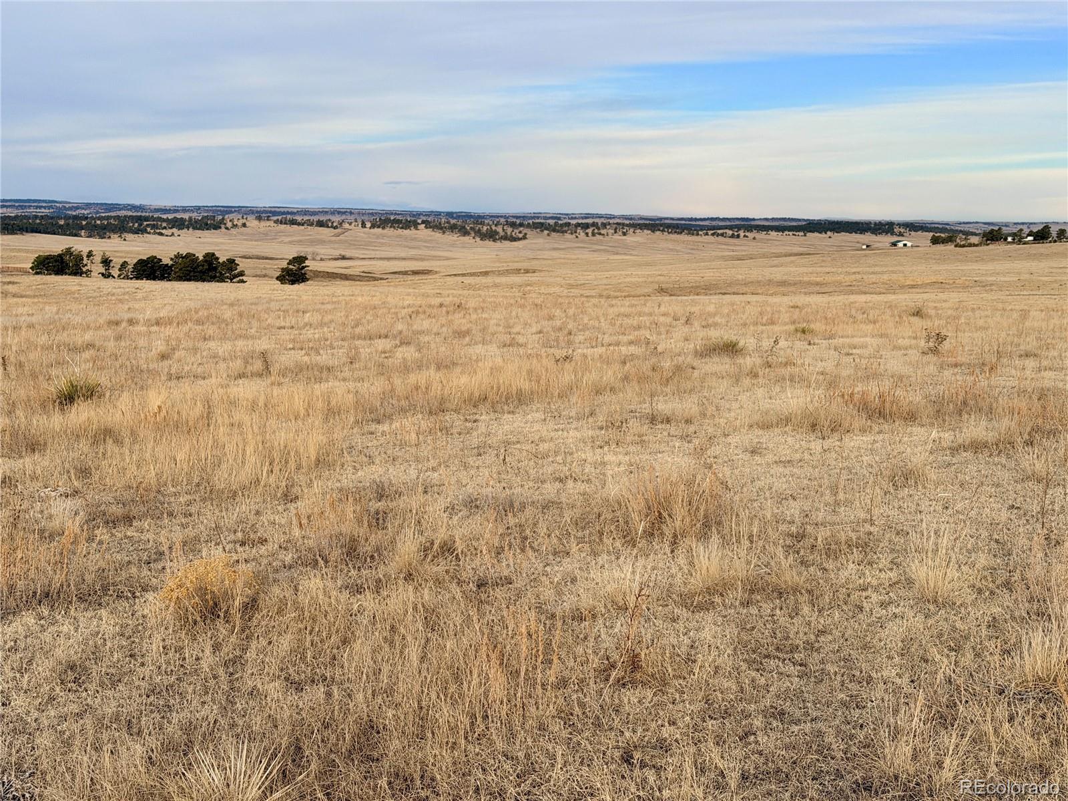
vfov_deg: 30.3
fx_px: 1481
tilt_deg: -7.4
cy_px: 400
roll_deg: -0.3
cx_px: 534
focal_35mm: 48
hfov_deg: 39.7
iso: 64
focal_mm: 6.76
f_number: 1.78
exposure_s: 1/3534
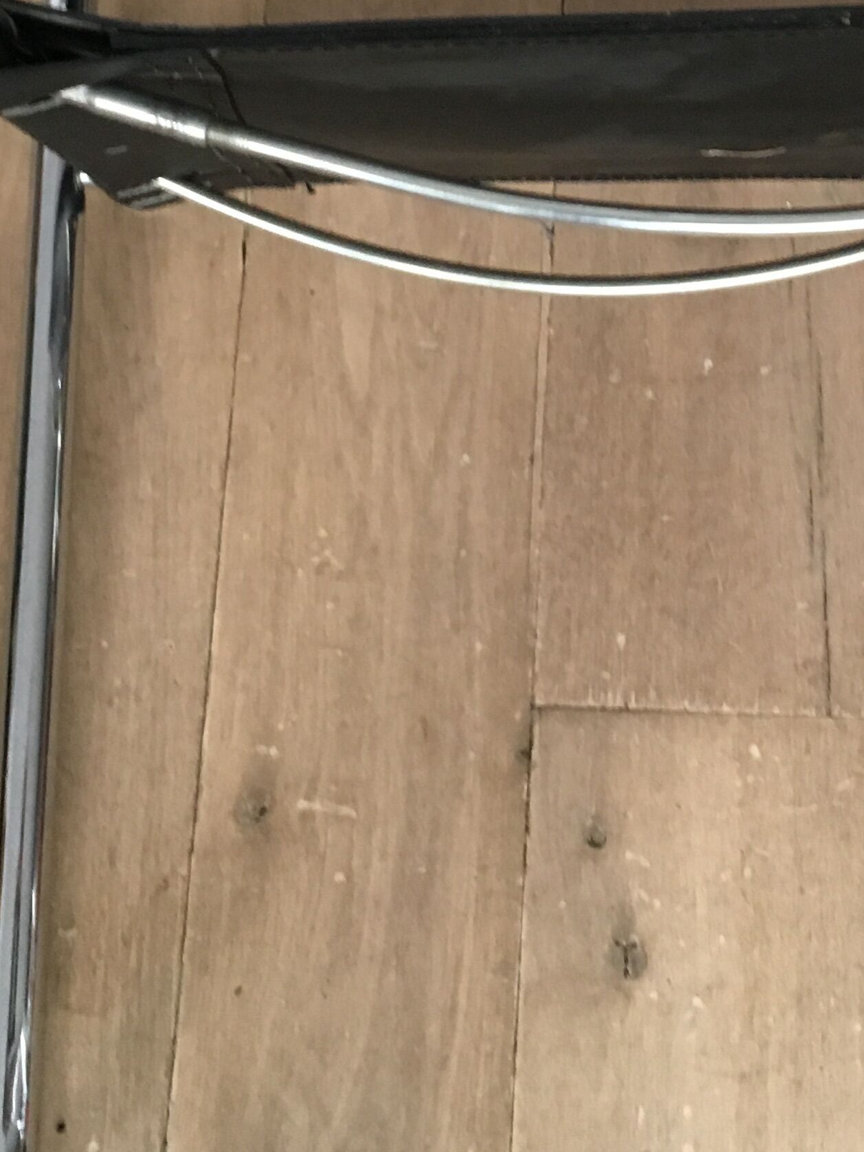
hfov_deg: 20.9
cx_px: 623
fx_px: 2329
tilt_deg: -71.9
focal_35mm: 70
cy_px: 92
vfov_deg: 26.7
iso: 200
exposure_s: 1/33
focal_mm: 4.15
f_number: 2.2
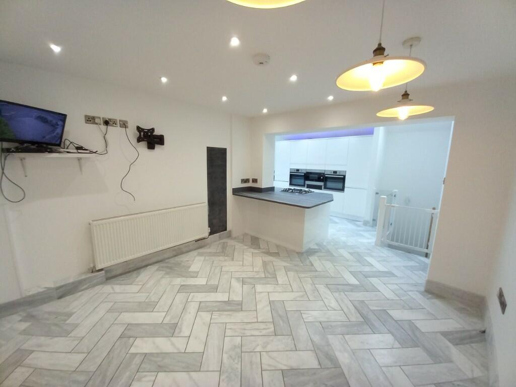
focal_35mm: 13
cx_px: 258
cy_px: 194
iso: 80
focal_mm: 1.13
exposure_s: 1/50
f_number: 2.2
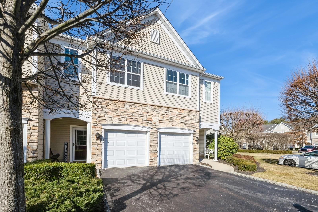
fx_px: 146
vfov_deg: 72.0
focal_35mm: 16
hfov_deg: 95.0
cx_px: 159
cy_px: 106
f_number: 11
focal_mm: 16.5
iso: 400
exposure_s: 1/1250
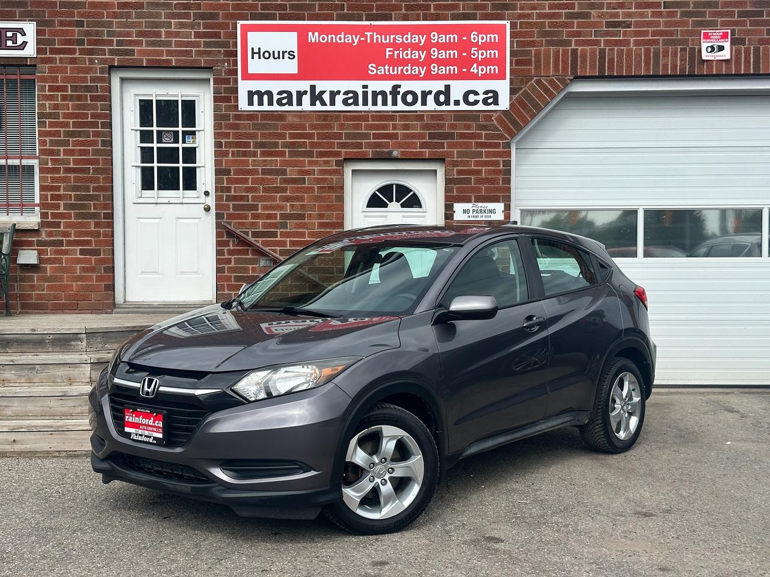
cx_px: 385
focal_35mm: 48
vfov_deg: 30.3
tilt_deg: -2.5
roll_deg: +0.6
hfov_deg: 39.7
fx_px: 1068
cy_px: 288
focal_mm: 6.86
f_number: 1.78
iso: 64
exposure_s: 1/3731
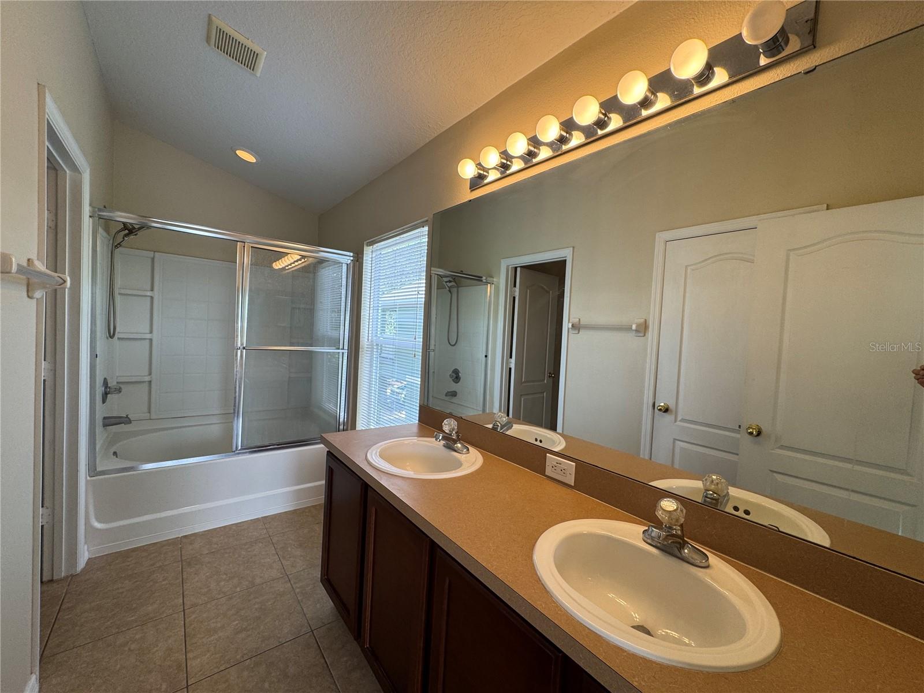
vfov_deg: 85.7
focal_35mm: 14
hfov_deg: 102.1
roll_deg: -2.6
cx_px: 462
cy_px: 346
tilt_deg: -2.6
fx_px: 374
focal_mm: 2.22
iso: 100
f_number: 2.2
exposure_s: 1/120
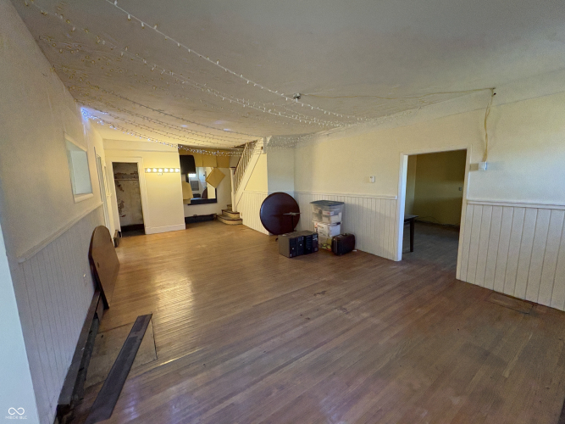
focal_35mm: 14
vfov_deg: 85.7
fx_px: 228
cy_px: 212
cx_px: 282
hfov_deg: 102.1
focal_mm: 2.22
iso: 400
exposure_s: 1/120
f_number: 2.2
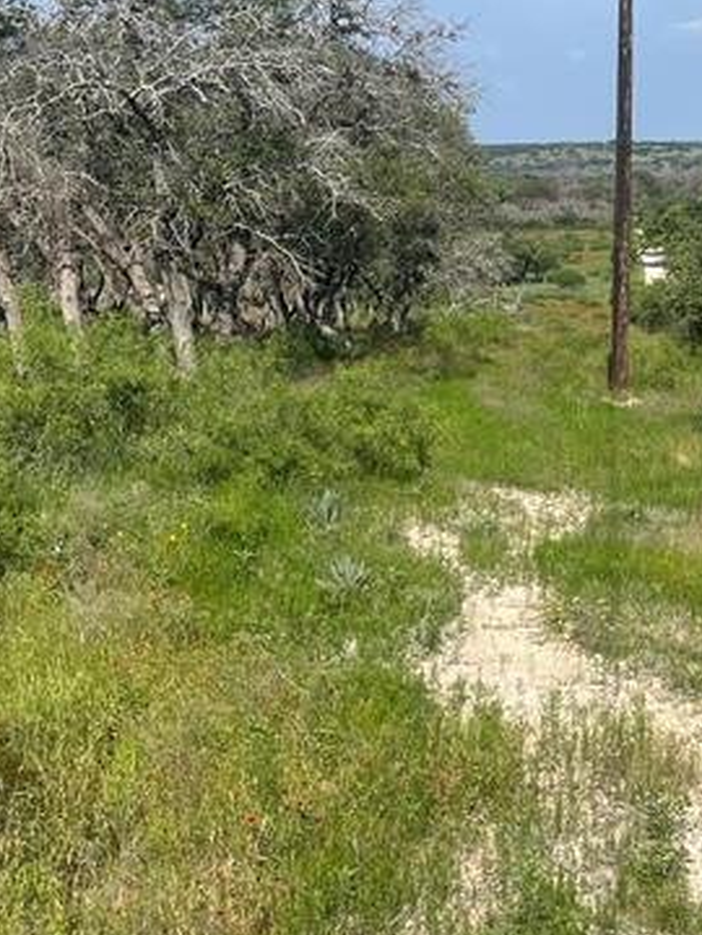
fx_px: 2001
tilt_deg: -4.5
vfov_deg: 26.1
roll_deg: +1.0
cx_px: -18
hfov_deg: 19.3
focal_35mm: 74
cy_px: 283
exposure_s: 1/3876
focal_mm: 5.1
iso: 50
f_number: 1.6
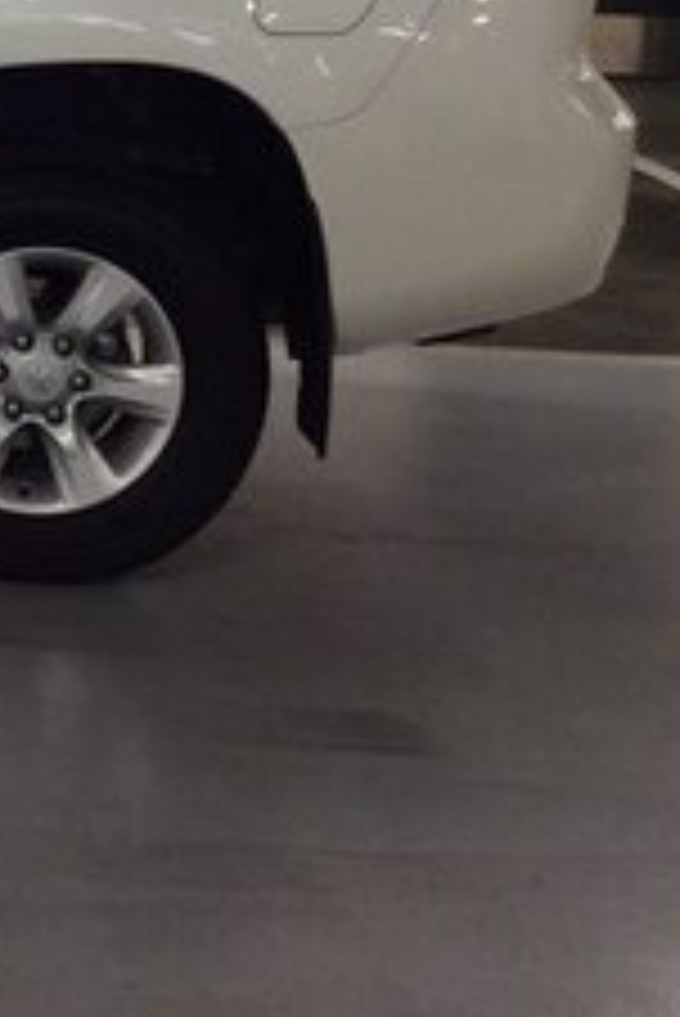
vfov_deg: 20.6
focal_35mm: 97
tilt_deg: -9.4
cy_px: 110
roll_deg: -0.3
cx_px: -599
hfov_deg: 12.7
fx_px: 2744
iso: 50
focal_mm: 3.3
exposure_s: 1/25
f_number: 2.4
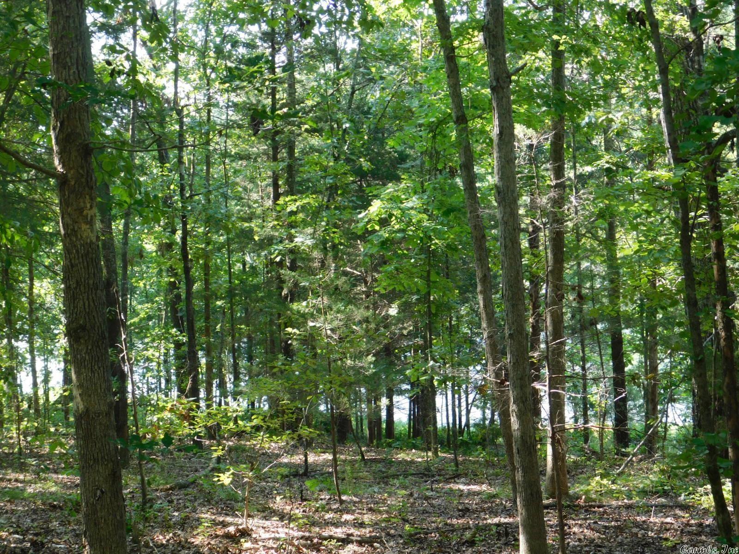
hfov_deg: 24.4
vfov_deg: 18.4
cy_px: 277
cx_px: 370
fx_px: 1708
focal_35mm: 80
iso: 125
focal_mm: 14.2
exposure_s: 1/30
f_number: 4.4
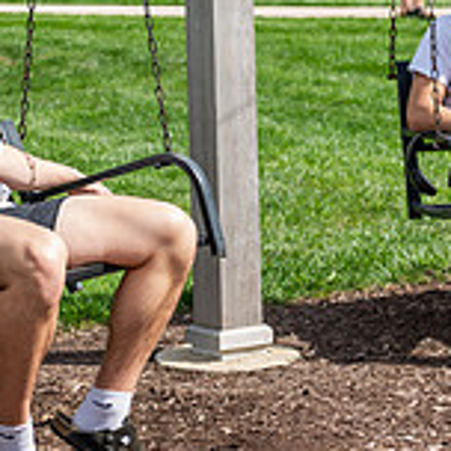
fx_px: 2299
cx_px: 220
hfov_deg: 11.2
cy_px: 61
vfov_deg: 11.1
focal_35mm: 156
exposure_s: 1/640
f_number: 3.2
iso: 80
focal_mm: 48
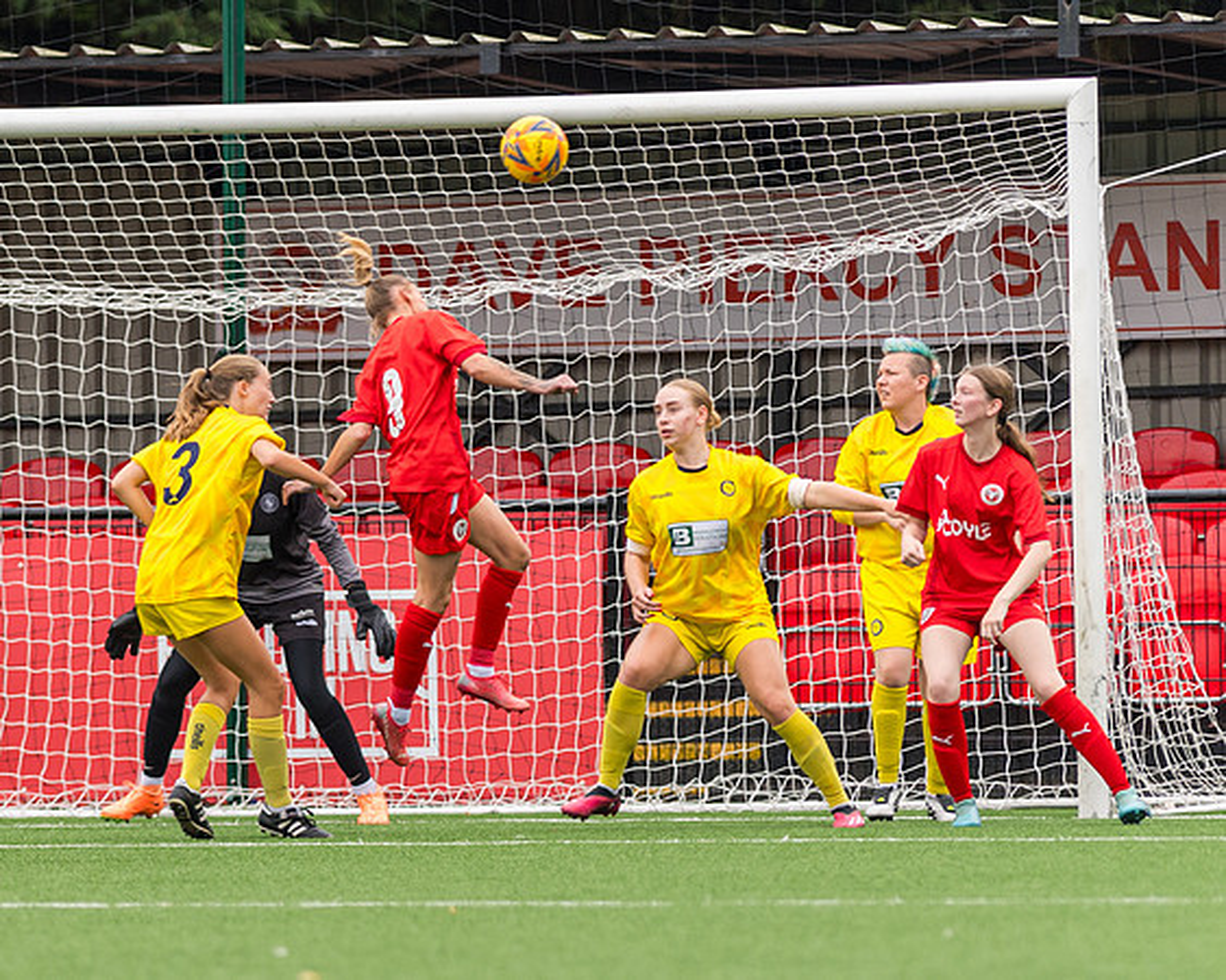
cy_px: 628
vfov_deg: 2.4
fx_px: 23569
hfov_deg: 3.0
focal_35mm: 650
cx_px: 321
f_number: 4
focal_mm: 300
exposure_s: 1/2000
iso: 400
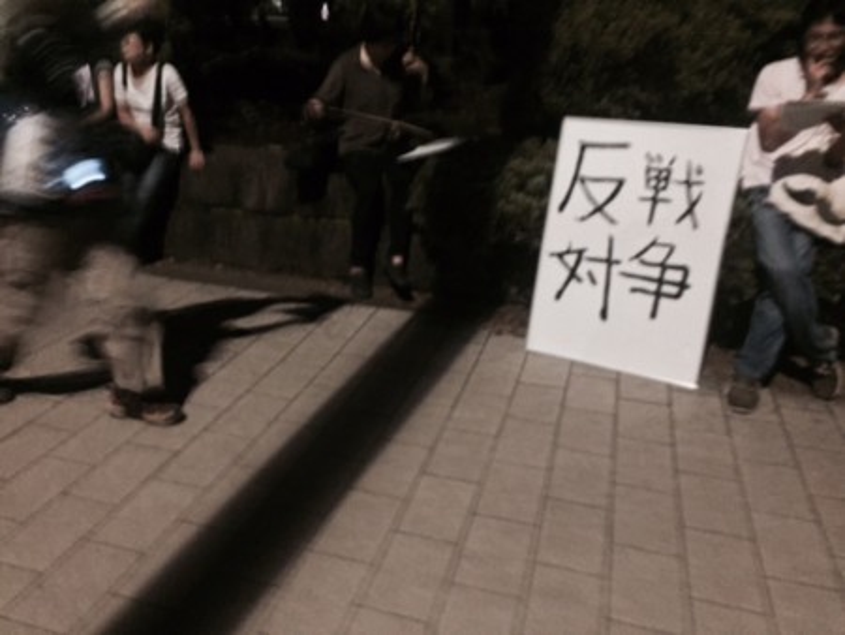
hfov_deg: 61.6
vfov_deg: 48.3
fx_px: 708
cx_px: 422
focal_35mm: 29
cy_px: 318
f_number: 2.2
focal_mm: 4.15
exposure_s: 1/15
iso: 500
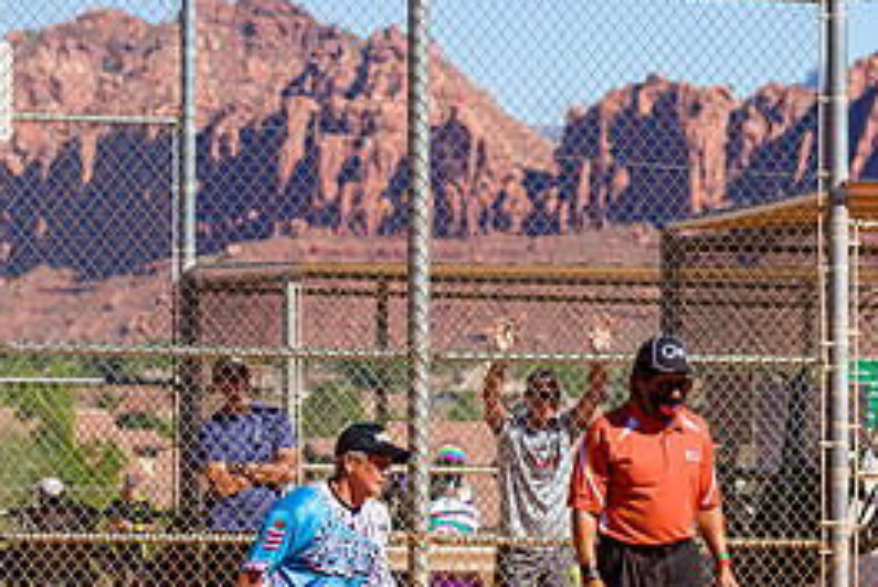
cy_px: 513
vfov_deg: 4.5
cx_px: 1093
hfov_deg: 6.7
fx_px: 7418
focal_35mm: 304
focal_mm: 110
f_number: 6.3
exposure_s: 1/1600
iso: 400
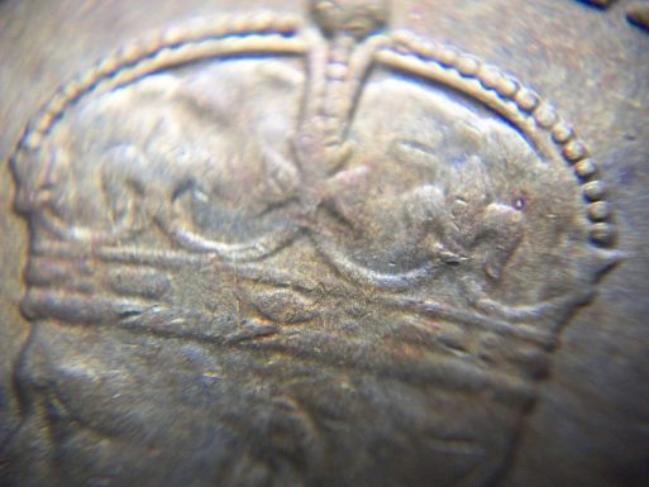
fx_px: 1163
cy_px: 244
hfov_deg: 31.2
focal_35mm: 62
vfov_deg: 23.7
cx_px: 324
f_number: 4.1
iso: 413
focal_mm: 11
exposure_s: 1/100
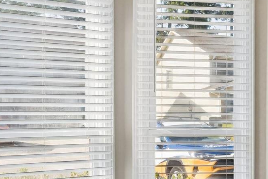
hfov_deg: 24.6
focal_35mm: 74
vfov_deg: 18.3
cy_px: 130
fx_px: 551
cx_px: 325
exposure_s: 1/20
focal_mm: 16
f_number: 13
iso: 400
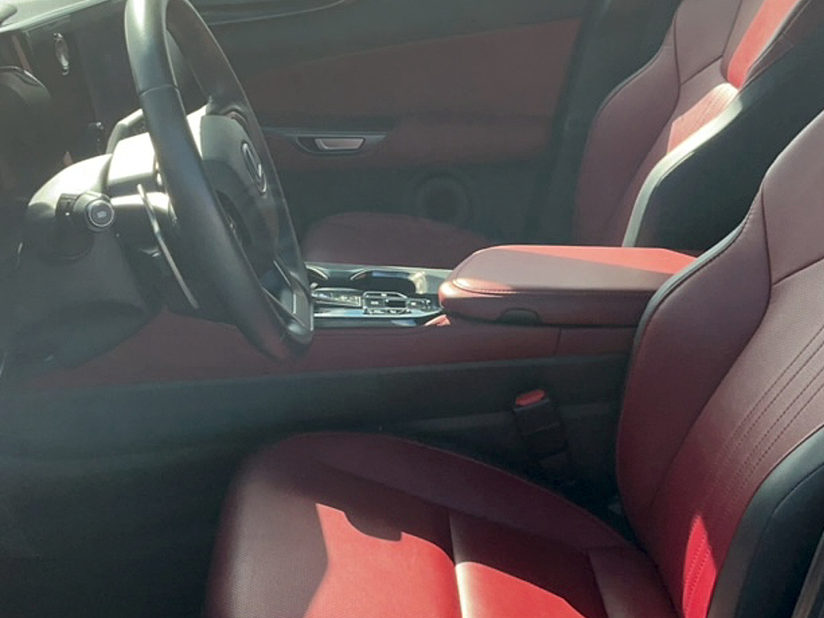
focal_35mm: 47
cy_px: 356
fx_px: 1119
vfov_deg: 30.8
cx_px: 408
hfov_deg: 40.4
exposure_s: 1/344
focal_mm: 3
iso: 32
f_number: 1.8
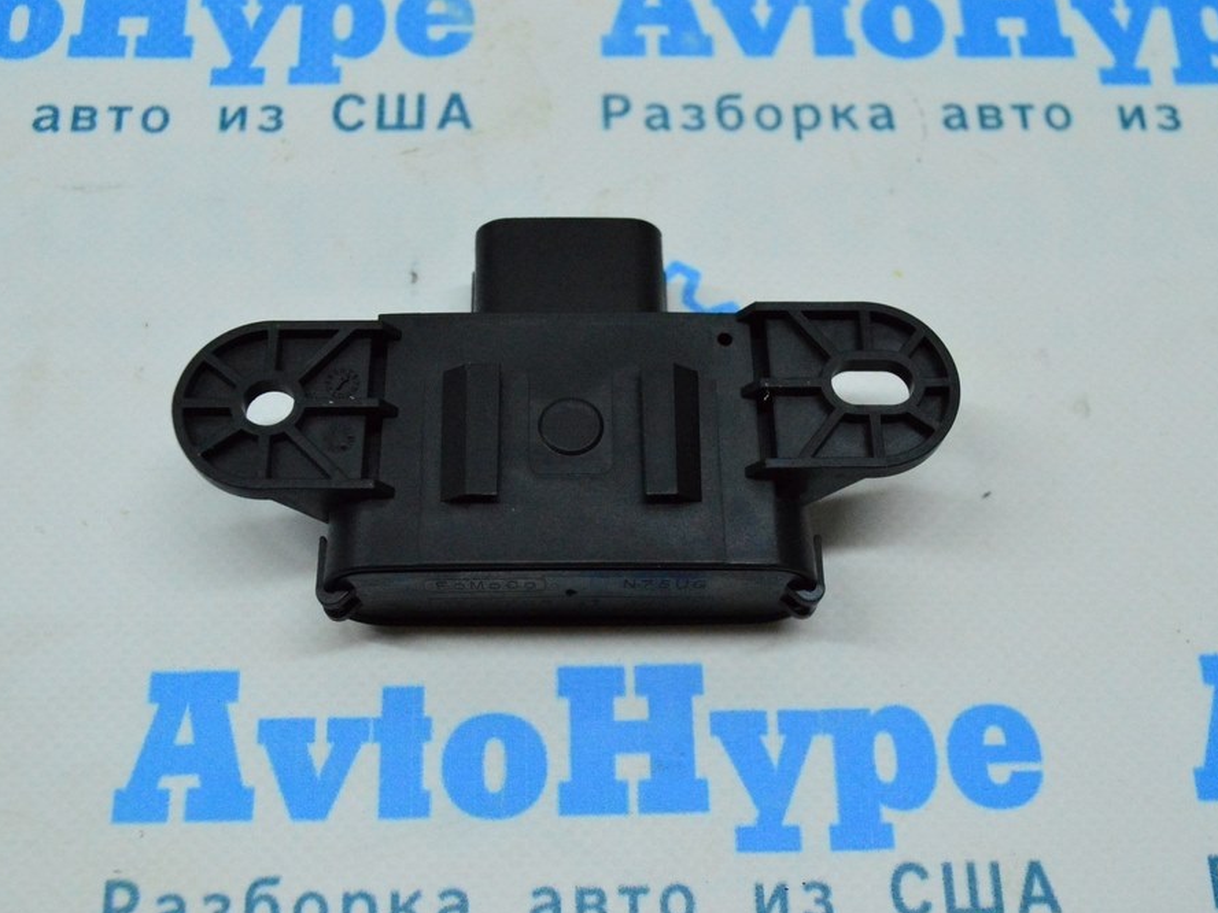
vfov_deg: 34.7
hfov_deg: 45.2
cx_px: 580
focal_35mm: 42
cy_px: 464
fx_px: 1462
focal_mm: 25
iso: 6400
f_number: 6.3
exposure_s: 1/640
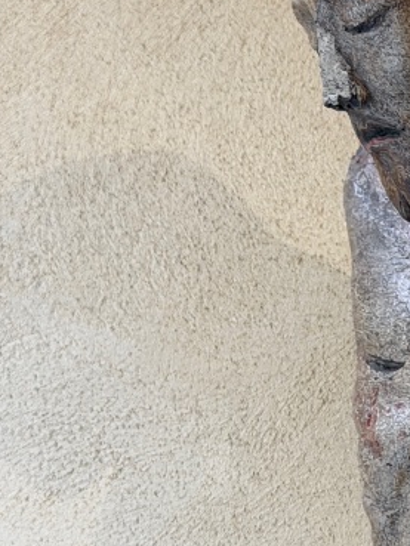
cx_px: 610
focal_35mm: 156
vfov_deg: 12.5
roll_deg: -2.7
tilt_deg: +5.2
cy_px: 570
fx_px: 2462
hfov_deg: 9.3
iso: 100
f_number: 1.78
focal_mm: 6.76
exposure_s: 1/50
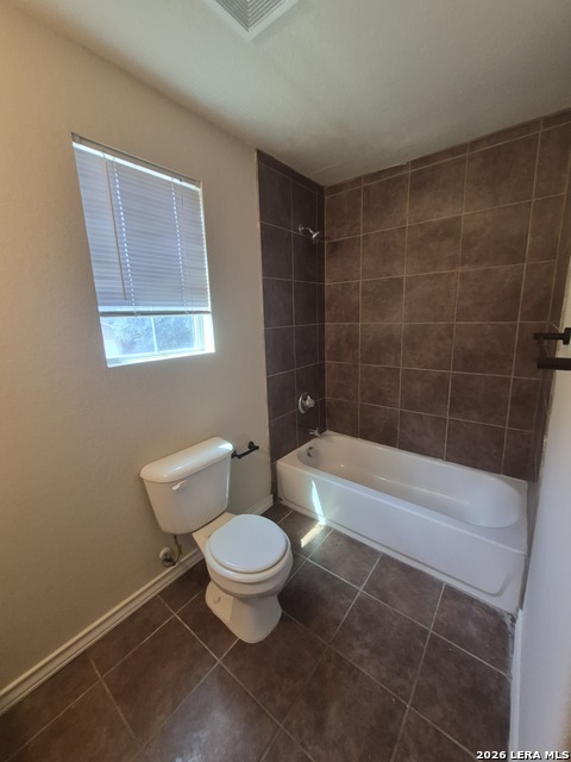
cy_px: 381
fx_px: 286
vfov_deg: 106.2
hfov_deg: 89.9
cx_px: 286
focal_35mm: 13
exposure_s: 1/60
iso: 320
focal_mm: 1.74
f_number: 2.2
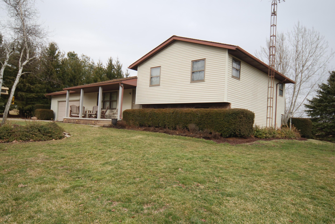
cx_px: 168
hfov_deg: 70.4
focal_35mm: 26
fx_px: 238
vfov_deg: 50.5
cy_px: 112
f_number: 6.3
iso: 100
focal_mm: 17
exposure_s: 1/160
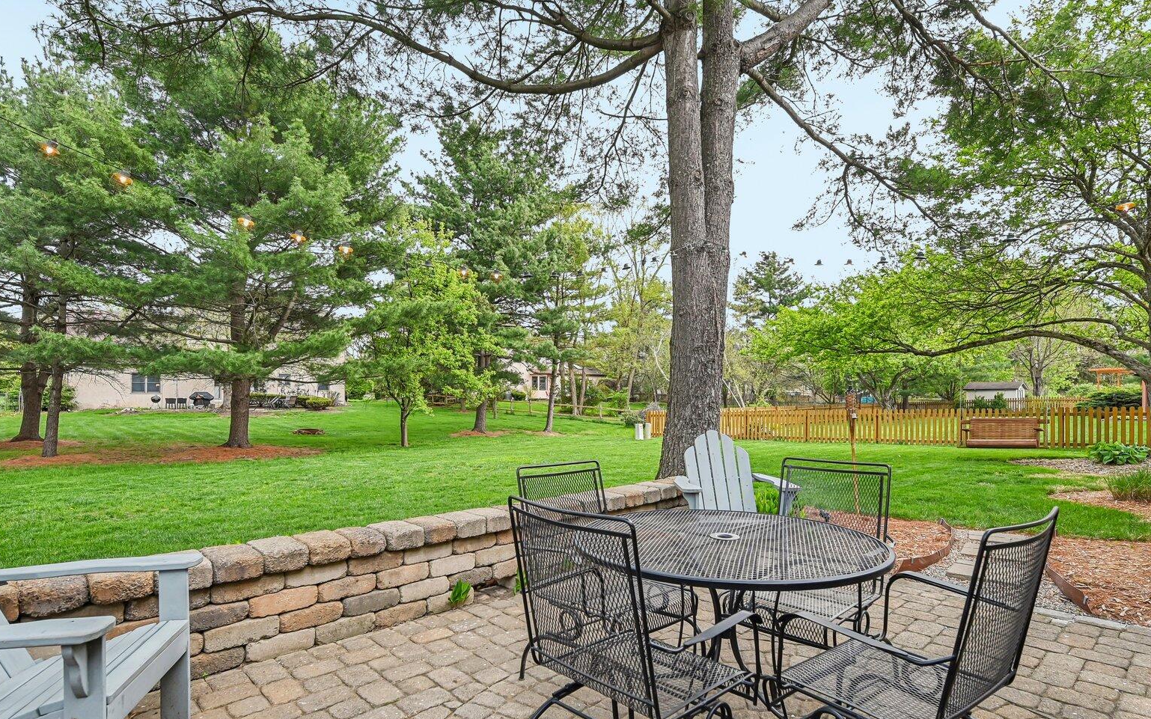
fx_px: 596
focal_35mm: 19
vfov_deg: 62.0
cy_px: 403
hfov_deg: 88.0
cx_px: 576
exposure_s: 1/60
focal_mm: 14
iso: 400
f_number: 4.8
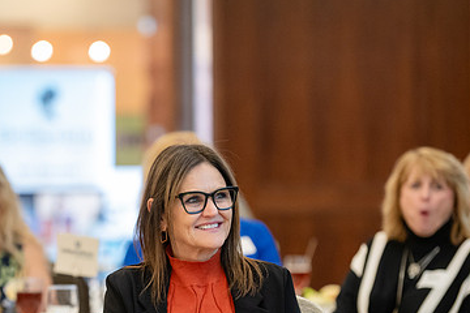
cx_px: 137
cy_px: 247
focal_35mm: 246
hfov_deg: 8.4
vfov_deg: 5.6
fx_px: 3211
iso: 3200
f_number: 2.8
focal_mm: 150
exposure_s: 1/320
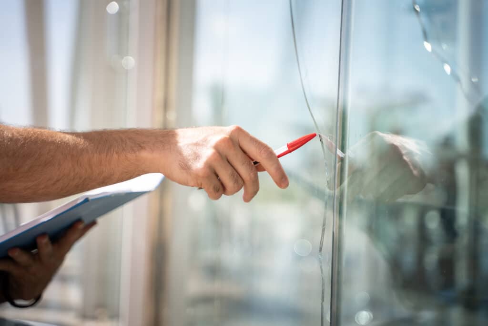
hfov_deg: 27.0
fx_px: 1017
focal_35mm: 75
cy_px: 163
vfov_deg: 18.2
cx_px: 244
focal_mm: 75
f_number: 2.8
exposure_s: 1/1600
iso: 100
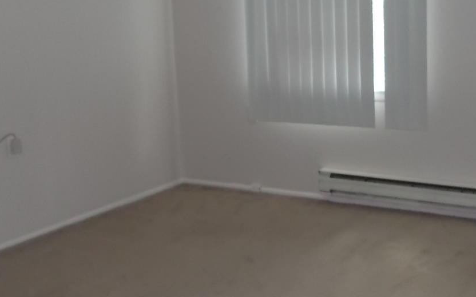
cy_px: 113
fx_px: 688
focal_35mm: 53
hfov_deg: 37.7
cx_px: 327
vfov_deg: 24.4
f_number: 3.2
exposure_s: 1/25
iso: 200
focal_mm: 4.6
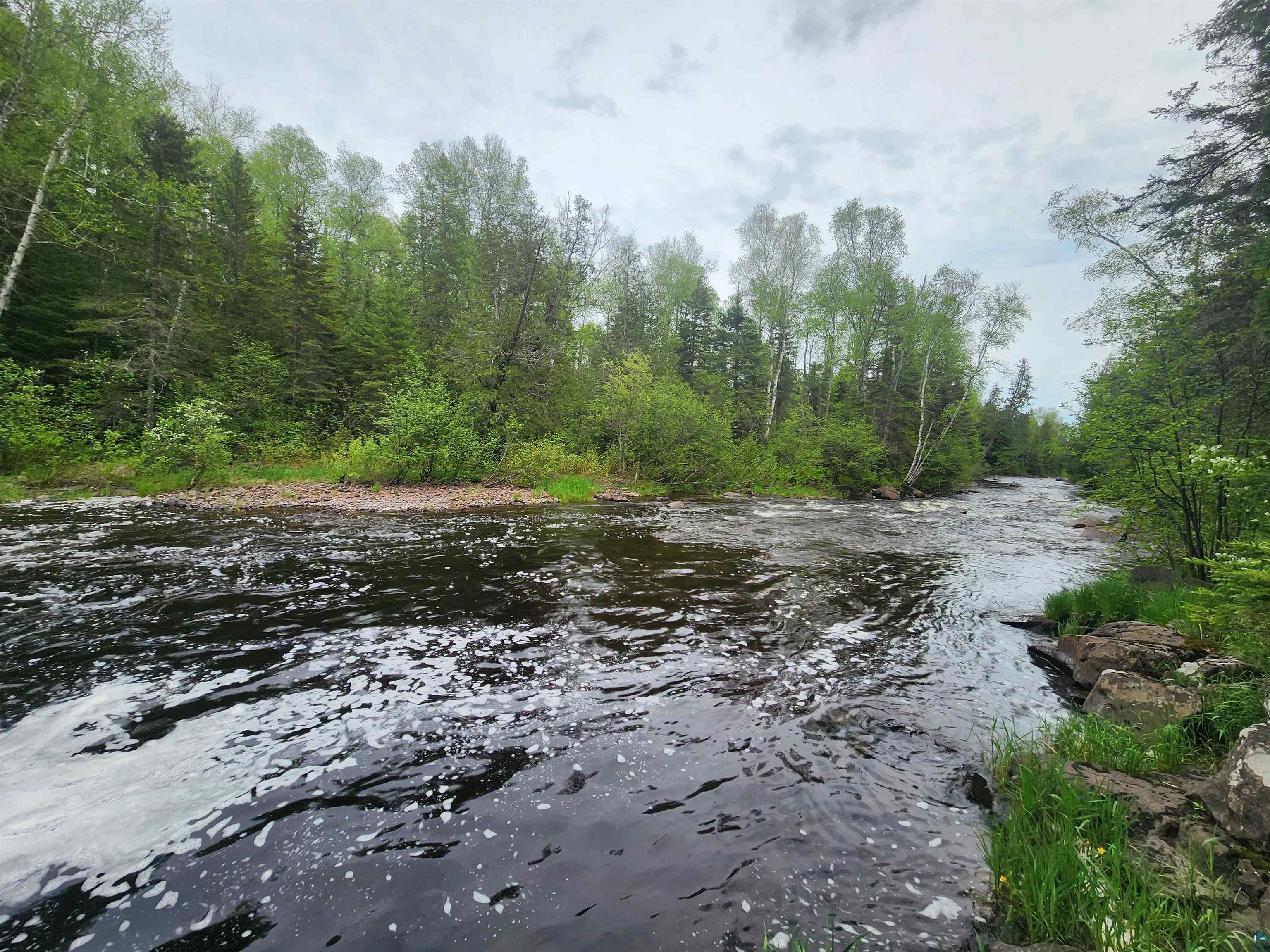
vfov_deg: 89.9
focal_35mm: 13
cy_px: 476
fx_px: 477
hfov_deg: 106.2
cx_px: 635
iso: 50
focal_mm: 2.2
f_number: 2.2
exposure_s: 1/1064
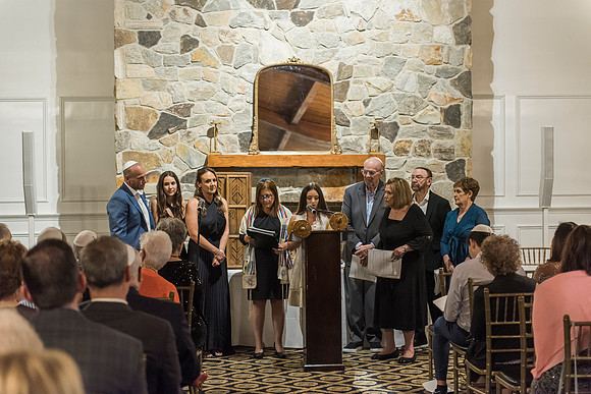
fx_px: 1149
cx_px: 296
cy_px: 197
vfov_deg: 19.5
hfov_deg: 28.8
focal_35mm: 70
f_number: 2.8
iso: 2500
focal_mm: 70
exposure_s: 1/60
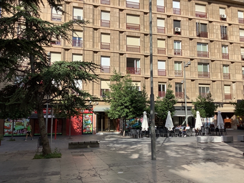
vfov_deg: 45.5
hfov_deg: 58.3
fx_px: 219
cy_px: 92
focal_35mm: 31
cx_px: 122
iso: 25
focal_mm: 3.3
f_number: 2.4
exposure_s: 1/1235
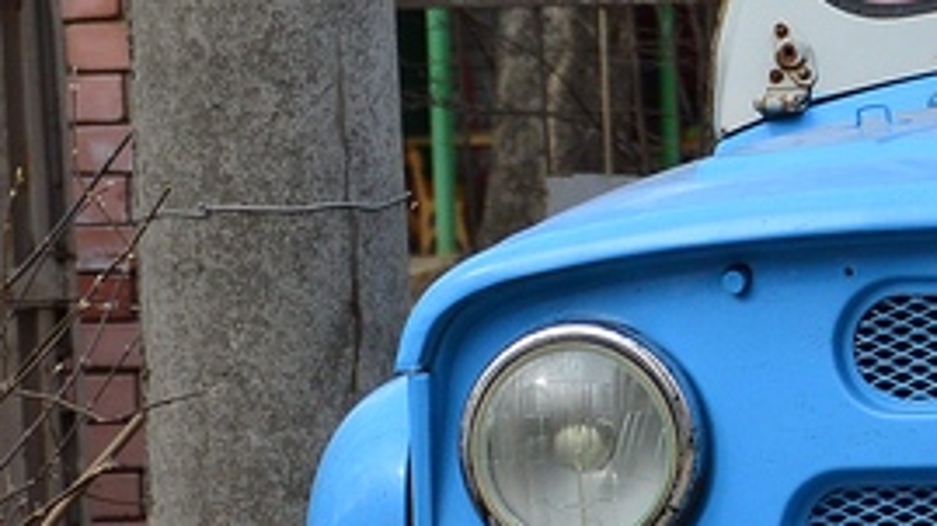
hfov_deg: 5.3
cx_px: 1446
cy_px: 308
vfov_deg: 3.0
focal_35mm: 407
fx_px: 10107
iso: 200
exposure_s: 1/640
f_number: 5
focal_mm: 58
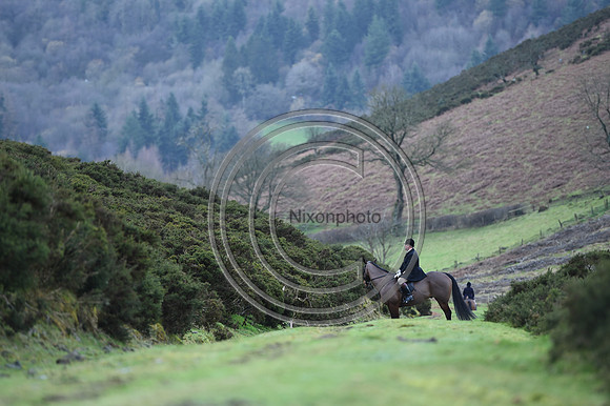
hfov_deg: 10.3
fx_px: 3387
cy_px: 203
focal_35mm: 200
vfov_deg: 6.9
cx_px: 305
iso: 450
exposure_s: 1/800
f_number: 3.5
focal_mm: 200
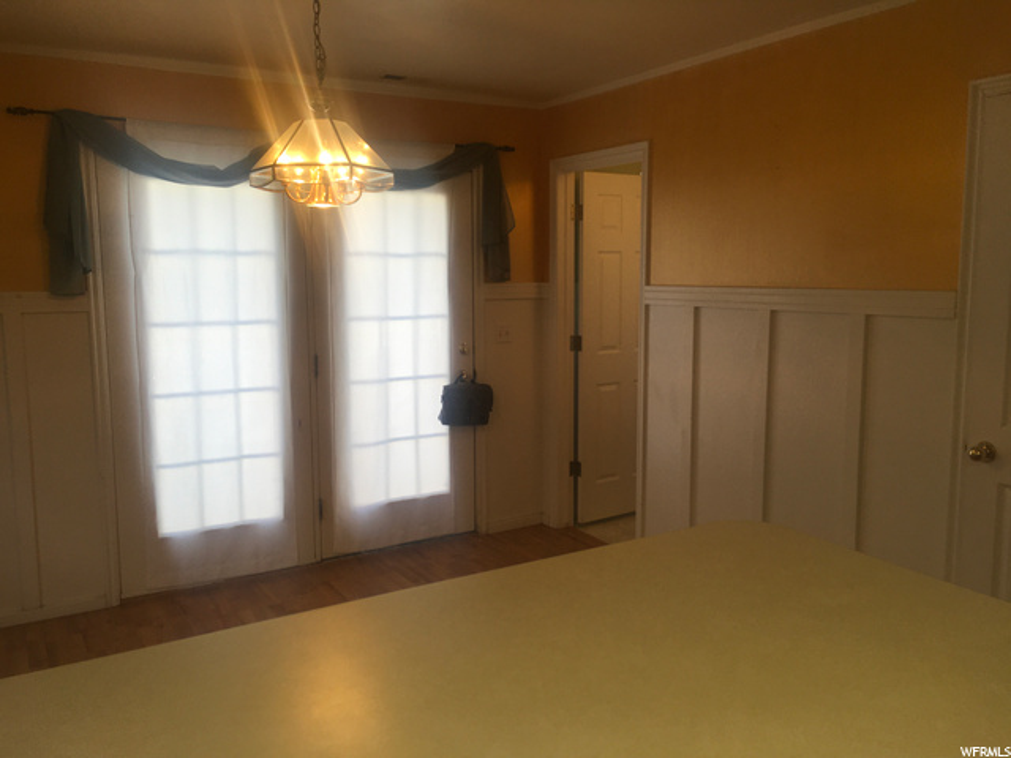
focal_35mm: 29
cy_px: 379
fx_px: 847
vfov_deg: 48.2
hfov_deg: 61.7
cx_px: 506
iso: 32
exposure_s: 1/120
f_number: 2.2
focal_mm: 4.15
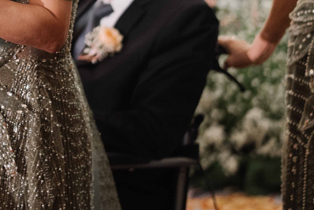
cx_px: -97
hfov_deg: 12.4
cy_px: -121
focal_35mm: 160
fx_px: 1395
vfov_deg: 8.4
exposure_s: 1/200
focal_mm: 50
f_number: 1.4
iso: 1600
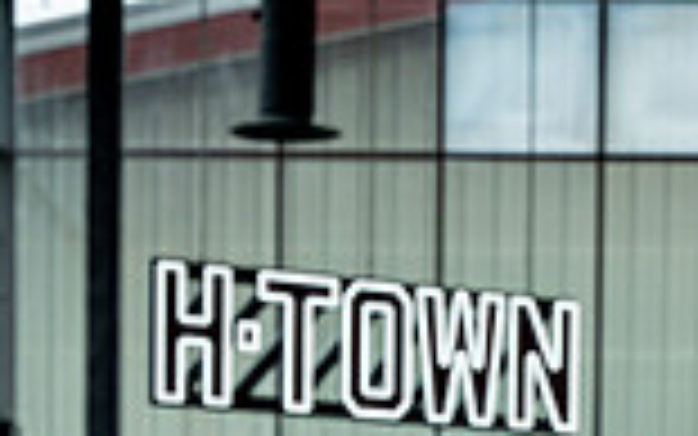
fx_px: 3939
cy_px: 971
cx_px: 441
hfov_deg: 10.1
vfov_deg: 6.1
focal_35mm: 207
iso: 640
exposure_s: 1/250
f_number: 8
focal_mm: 70
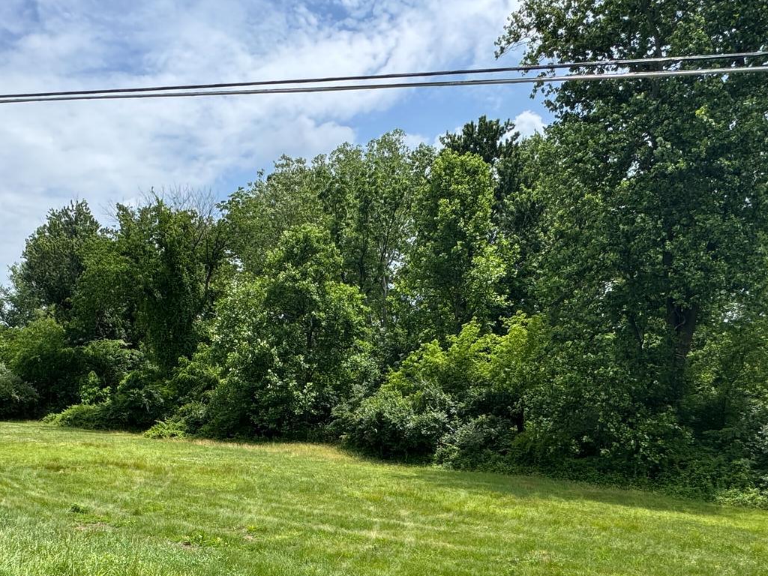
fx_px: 621
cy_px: 466
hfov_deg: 61.8
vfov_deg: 46.9
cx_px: 251
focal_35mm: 28
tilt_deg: -5.3
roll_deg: +0.4
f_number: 2.2
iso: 50
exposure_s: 1/1094
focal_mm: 2.22
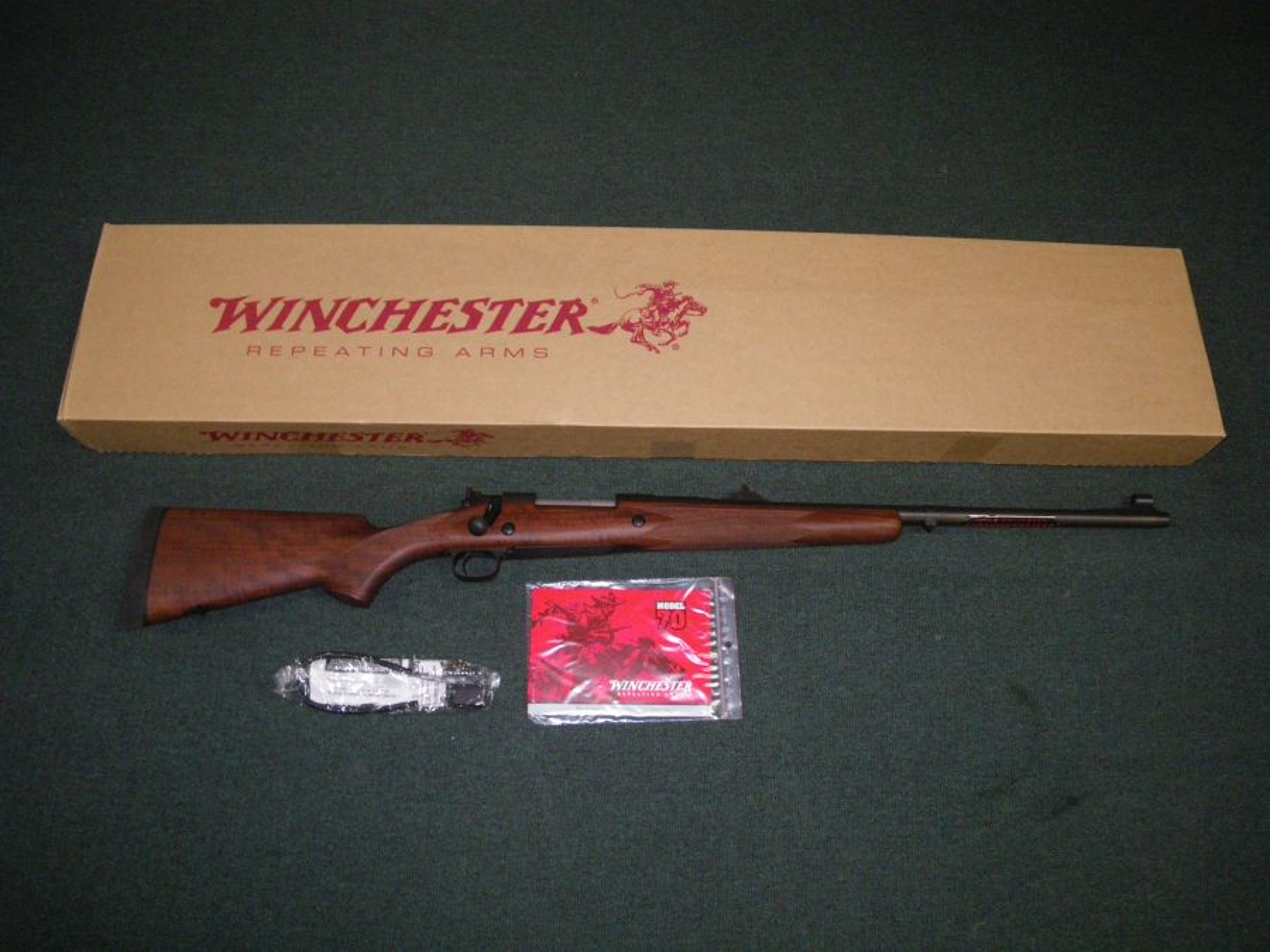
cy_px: 476
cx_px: 635
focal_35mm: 28
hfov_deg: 63.4
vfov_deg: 49.7
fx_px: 1027
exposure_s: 1/50
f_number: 3.5
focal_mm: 5
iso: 400
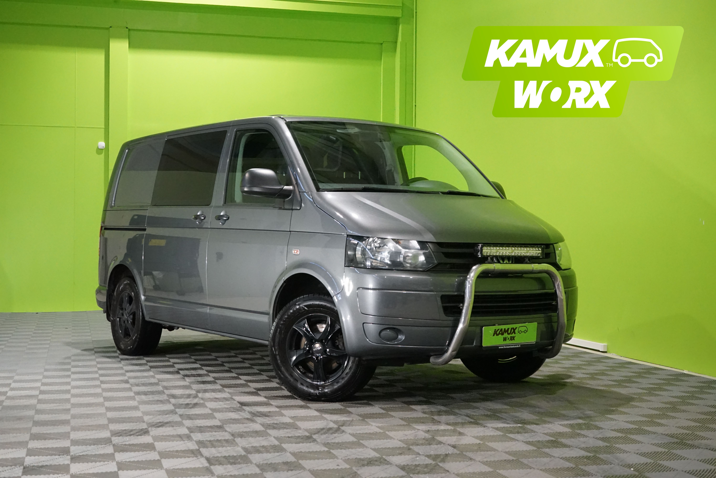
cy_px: 239
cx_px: 358
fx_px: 974
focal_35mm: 49
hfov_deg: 40.3
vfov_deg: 27.5
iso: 6400
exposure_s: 1/125
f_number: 8
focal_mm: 49
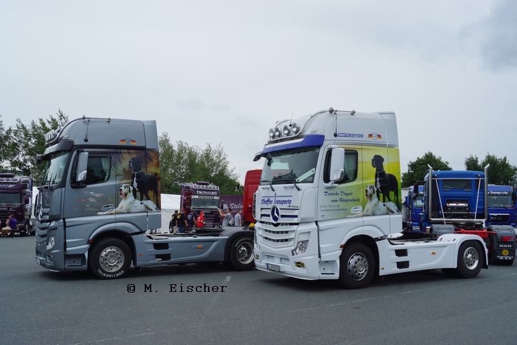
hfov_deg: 57.2
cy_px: 172
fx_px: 474
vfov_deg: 40.0
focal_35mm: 33
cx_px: 258
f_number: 13
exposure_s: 1/125
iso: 100
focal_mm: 22
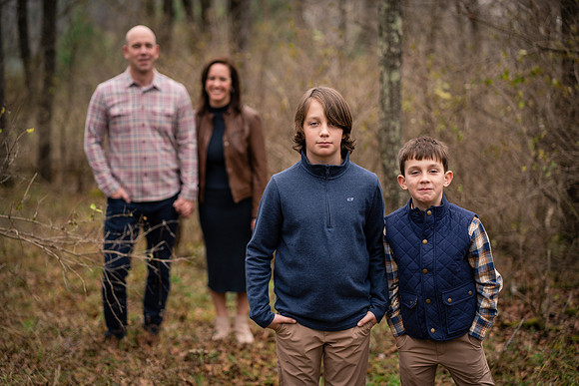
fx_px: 1367
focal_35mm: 85
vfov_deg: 16.1
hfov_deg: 23.9
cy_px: 193
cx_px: 290
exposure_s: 1/800
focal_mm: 85
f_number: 2.2
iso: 320
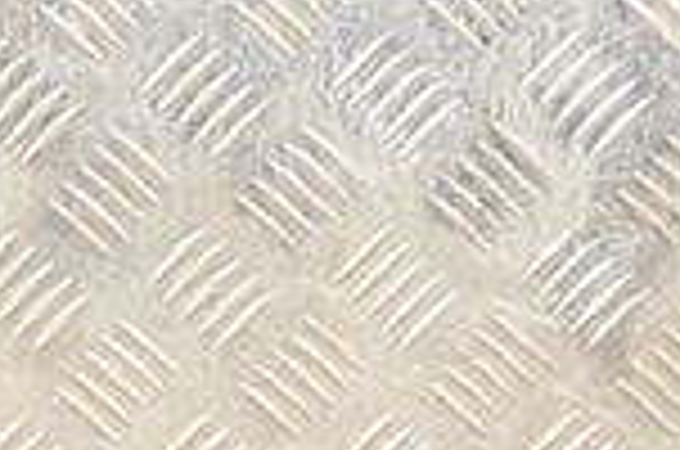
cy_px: 594
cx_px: 162
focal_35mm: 204
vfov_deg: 6.6
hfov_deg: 10.1
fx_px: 3845
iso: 800
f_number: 5
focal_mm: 32
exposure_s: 1/160
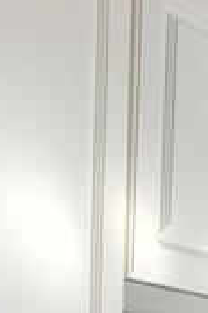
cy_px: 587
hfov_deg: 10.5
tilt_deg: -6.6
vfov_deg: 14.0
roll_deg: -2.0
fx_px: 1114
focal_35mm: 128
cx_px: 237
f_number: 1.8
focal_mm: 3.99
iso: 32
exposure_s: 1/120
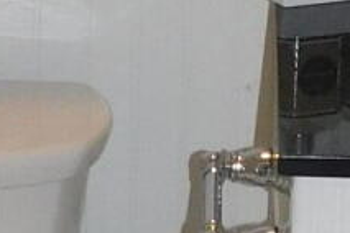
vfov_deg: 5.9
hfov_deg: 9.1
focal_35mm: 225
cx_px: 320
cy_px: -266
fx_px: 2187
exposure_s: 1/30
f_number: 3
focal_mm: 4
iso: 200
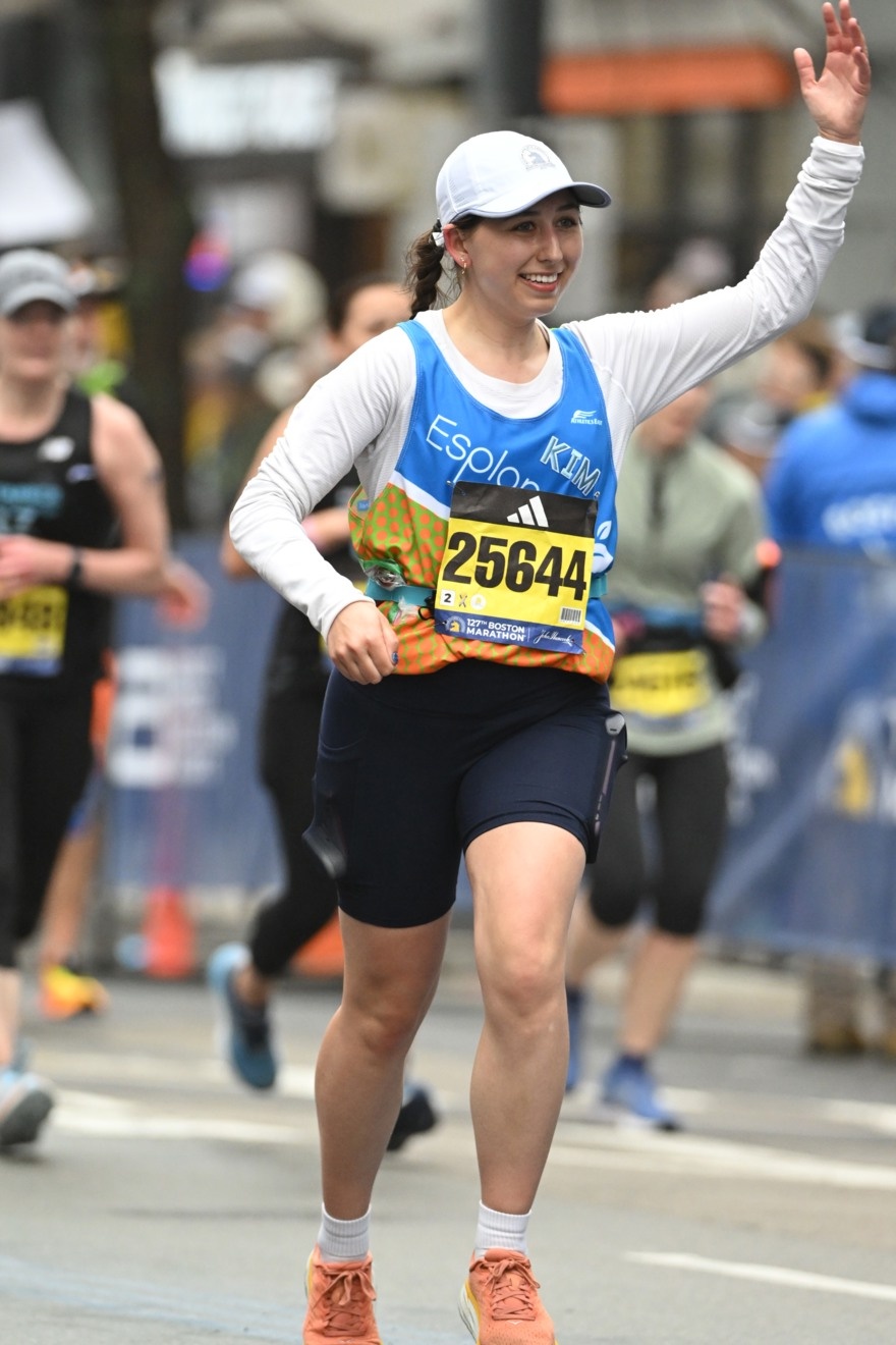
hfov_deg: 2.8
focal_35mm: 495
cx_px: 448
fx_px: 18479
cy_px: 672
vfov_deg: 4.2
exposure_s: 1/1600
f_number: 4
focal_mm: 330
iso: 2500
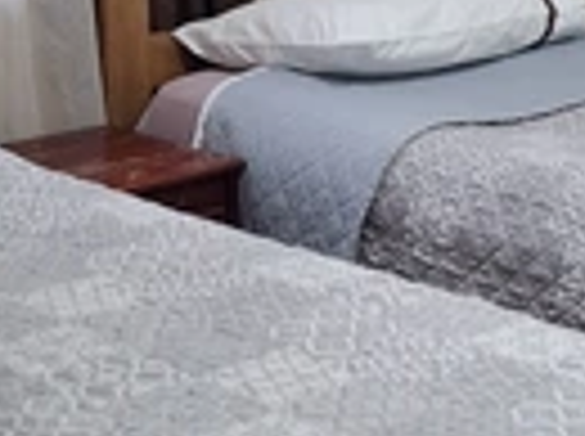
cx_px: 531
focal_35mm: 78
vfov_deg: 18.6
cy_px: 81
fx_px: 1316
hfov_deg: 24.3
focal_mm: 5.54
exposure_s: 1/40
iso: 250
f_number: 1.8
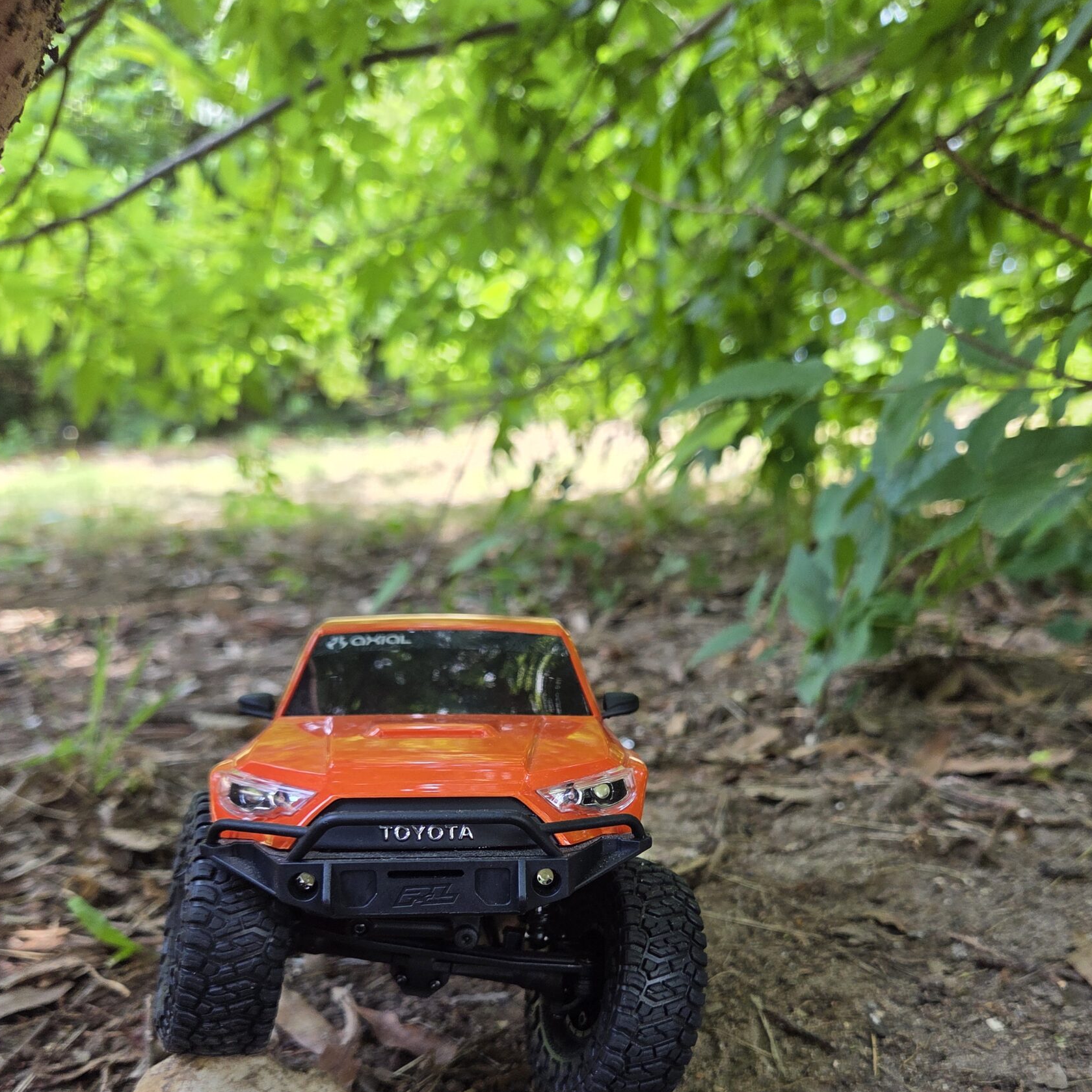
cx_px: 587
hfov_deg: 52.5
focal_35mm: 31
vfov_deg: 51.0
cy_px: 779
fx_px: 1106
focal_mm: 5.4
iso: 64
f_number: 1.8
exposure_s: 1/180
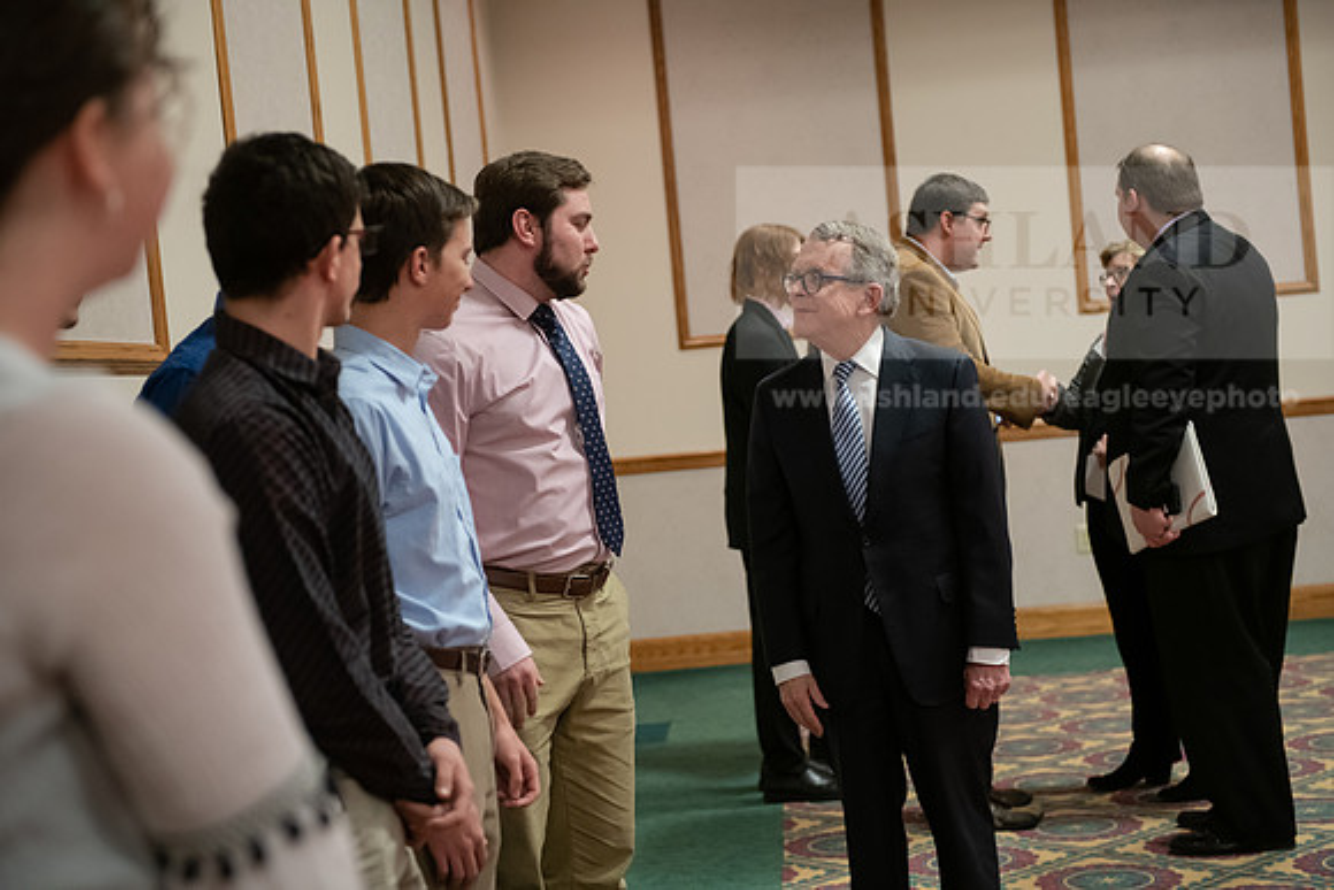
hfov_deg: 32.4
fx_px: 2298
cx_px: 667
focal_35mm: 62
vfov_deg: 21.9
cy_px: 445
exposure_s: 1/200
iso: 2500
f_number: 3.2
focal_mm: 62
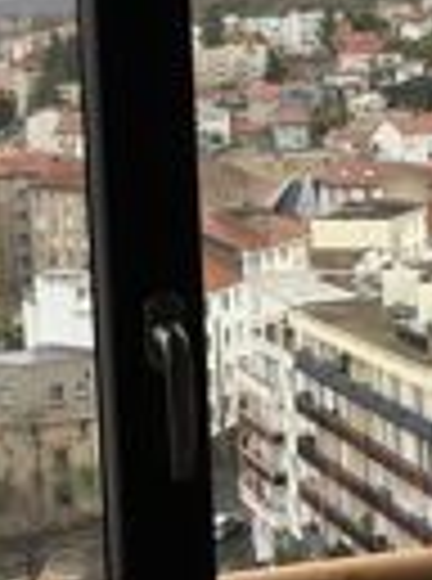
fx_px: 1722
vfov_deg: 19.1
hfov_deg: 14.3
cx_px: 279
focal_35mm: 103
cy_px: 187
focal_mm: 3.3
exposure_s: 1/100
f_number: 2.4
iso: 32
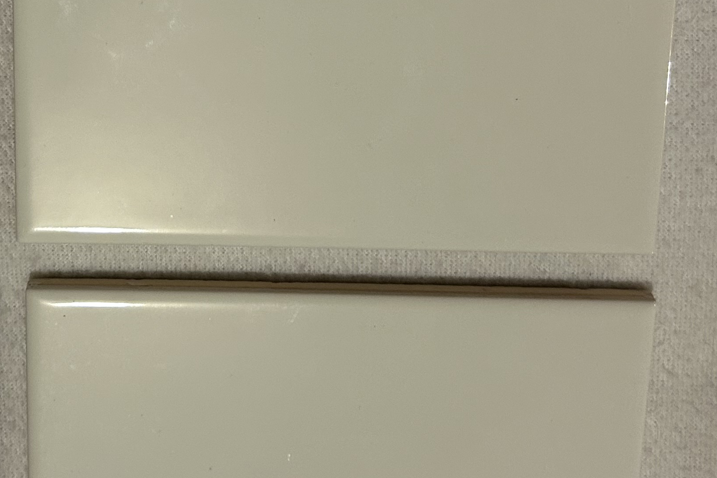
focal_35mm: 67
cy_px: 133
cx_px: 139
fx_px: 1334
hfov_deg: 29.4
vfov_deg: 20.2
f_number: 1.5
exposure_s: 1/60
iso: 160
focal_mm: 5.7
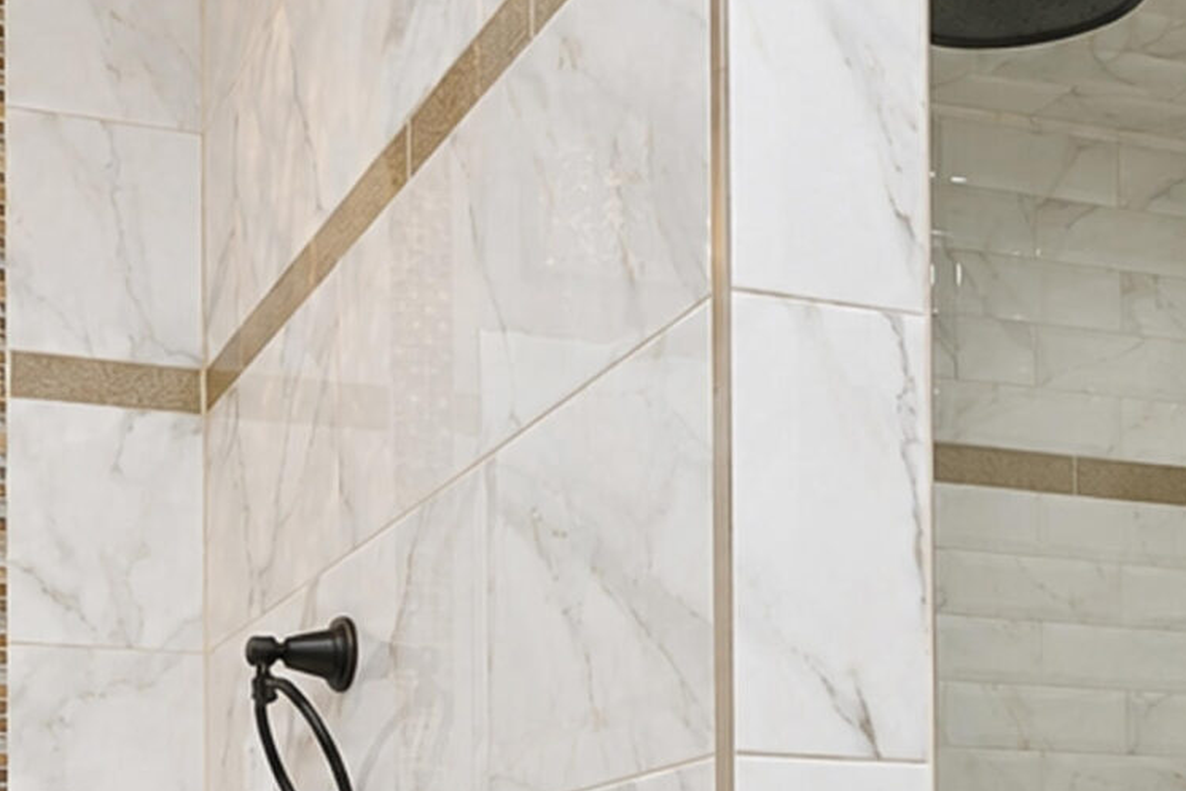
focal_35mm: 55
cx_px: 164
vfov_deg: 22.3
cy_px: 1008
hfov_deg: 34.6
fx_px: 1812
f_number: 5.6
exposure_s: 1/50
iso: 64
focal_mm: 16
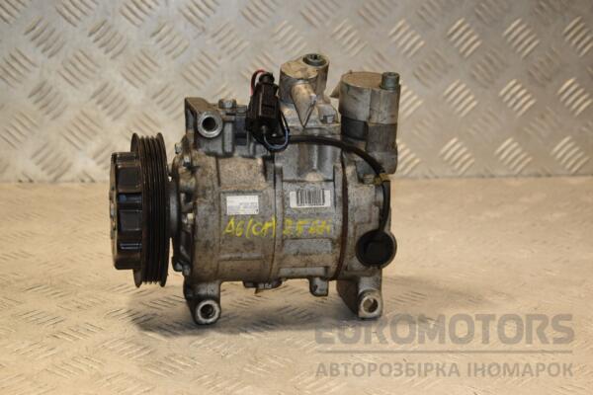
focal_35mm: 78
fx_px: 1285
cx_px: 296
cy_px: 198
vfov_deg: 17.5
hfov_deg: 26.0
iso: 800
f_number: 6.3
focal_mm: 52
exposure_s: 1/200
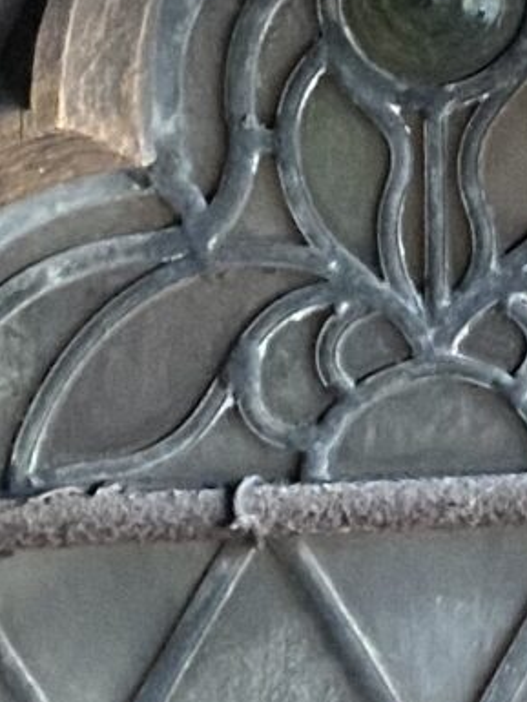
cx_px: 1193
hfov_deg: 8.0
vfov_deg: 11.0
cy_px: -350
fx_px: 3510
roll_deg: +1.8
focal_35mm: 173
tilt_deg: -9.9
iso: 640
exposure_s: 1/33
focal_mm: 4.25
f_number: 1.8
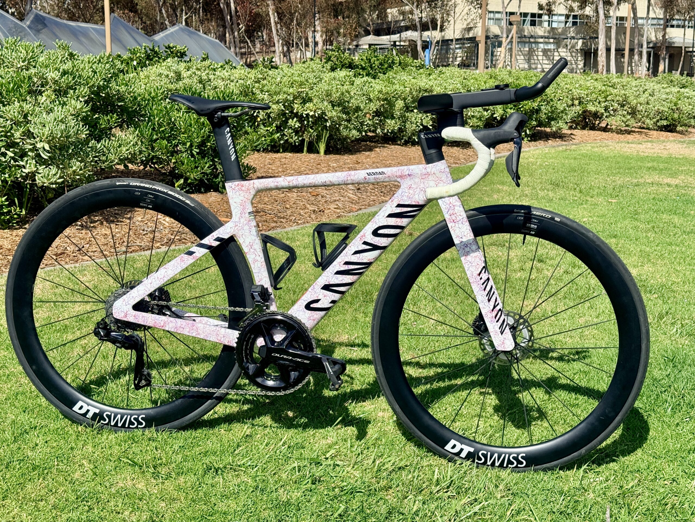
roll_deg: -0.3
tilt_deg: -9.5
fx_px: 964
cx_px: 348
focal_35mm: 48
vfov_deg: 30.3
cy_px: 261
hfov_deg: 39.7
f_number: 1.78
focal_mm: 6.76
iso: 64
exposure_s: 1/8772
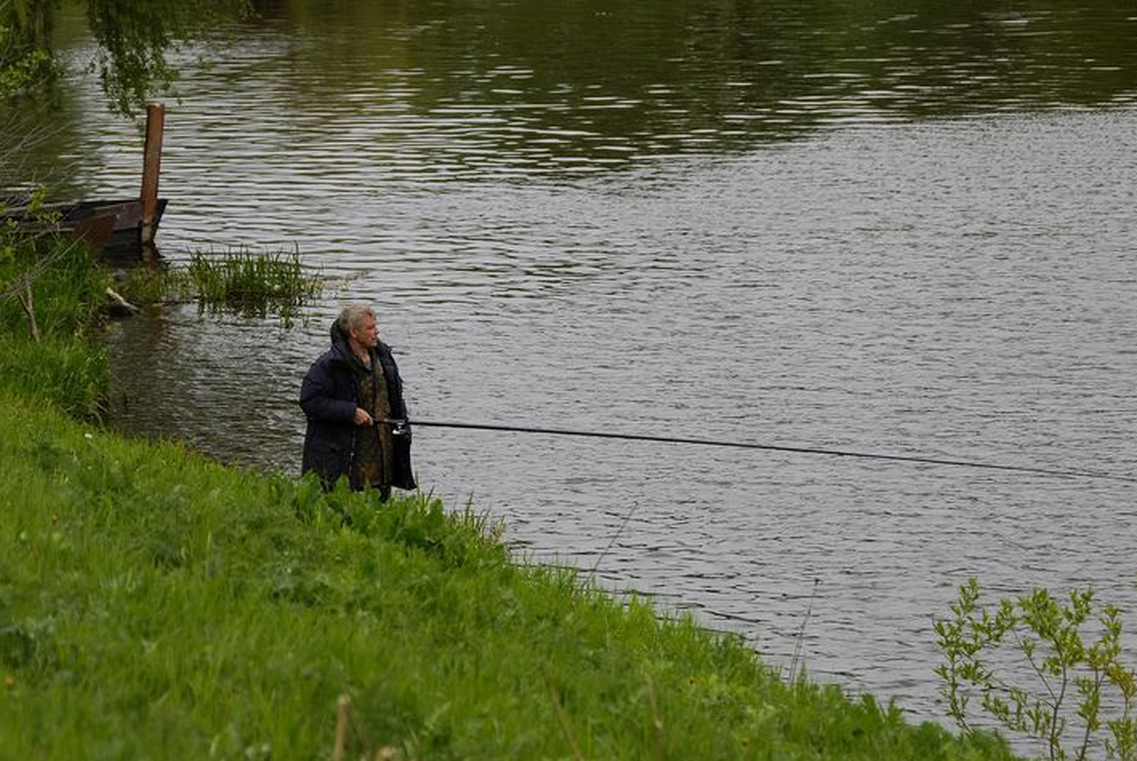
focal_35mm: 181
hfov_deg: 11.4
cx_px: 562
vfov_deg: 7.6
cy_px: 325
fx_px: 5711
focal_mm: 95
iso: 100
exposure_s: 1/125
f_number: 8
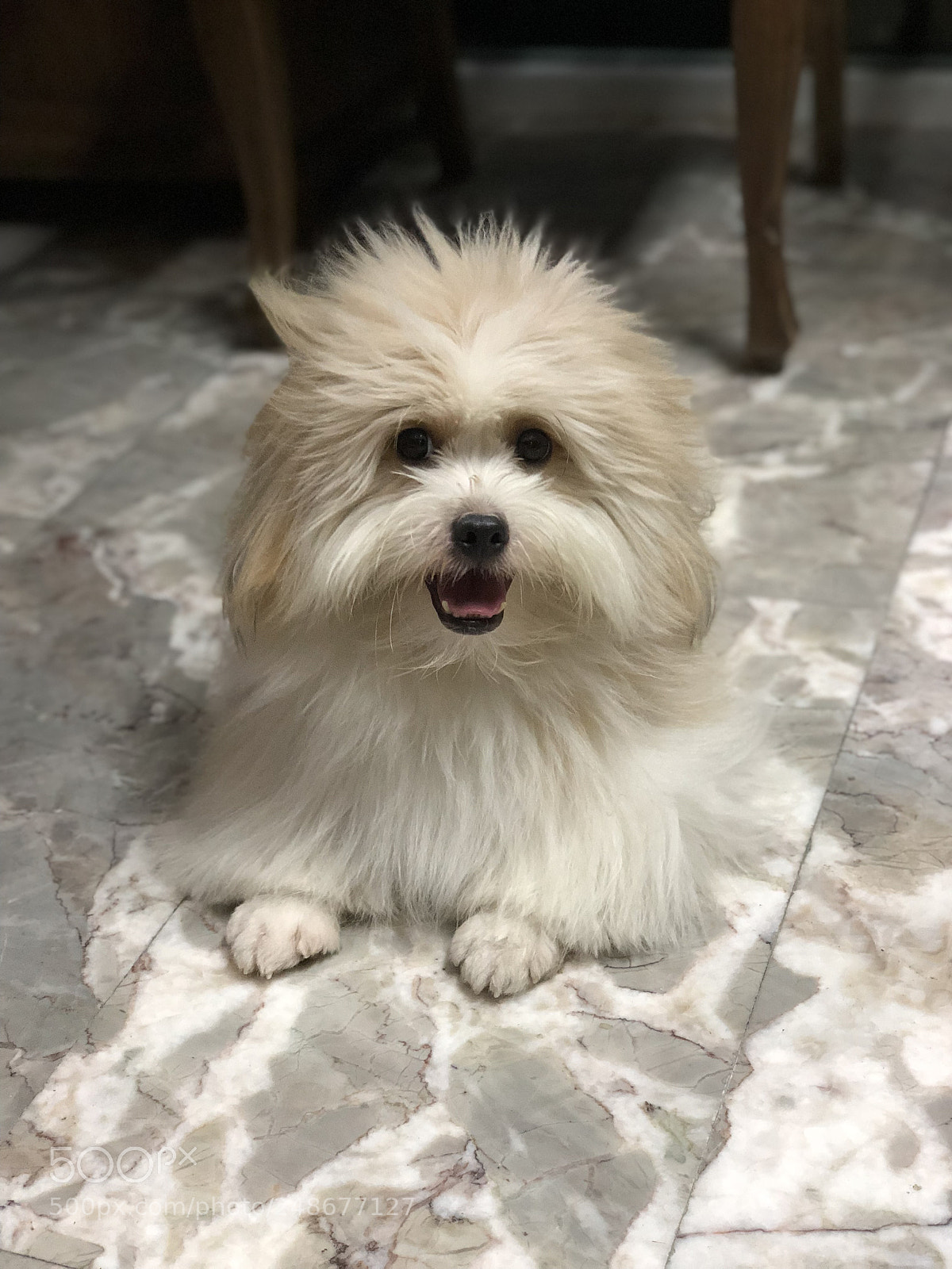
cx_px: 476
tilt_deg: -29.5
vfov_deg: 36.8
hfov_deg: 28.0
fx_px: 1907
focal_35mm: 52
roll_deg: +4.7
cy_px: 634
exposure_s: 1/20
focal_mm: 6
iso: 160
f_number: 2.4
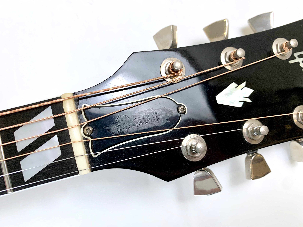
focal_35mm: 26
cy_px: 114
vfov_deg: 53.1
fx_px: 228
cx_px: 152
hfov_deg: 67.3
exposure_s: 1/100
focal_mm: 4.25
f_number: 1.8
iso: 64
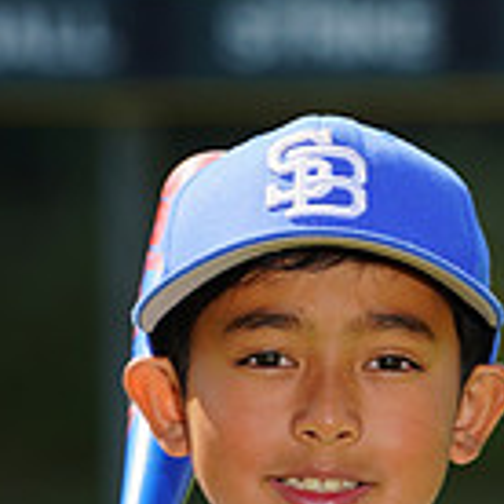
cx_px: 203
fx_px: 12799
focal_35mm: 777
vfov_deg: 2.3
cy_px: 661
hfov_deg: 2.3
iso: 100
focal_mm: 218
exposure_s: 1/250
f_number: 8
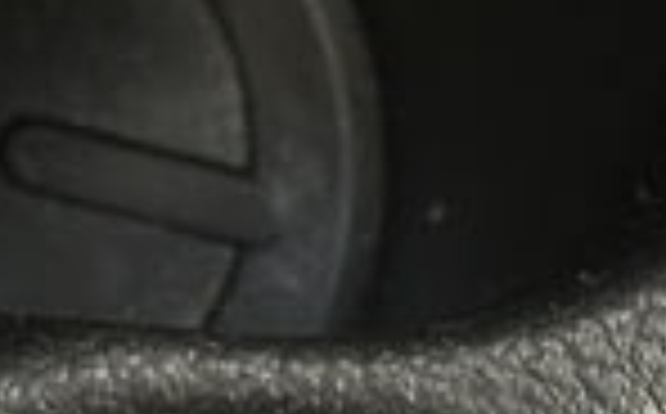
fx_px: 5618
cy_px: 961
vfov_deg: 4.1
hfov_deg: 6.8
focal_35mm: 310
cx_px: 342
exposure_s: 1/33
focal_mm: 6.86
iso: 400
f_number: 1.78
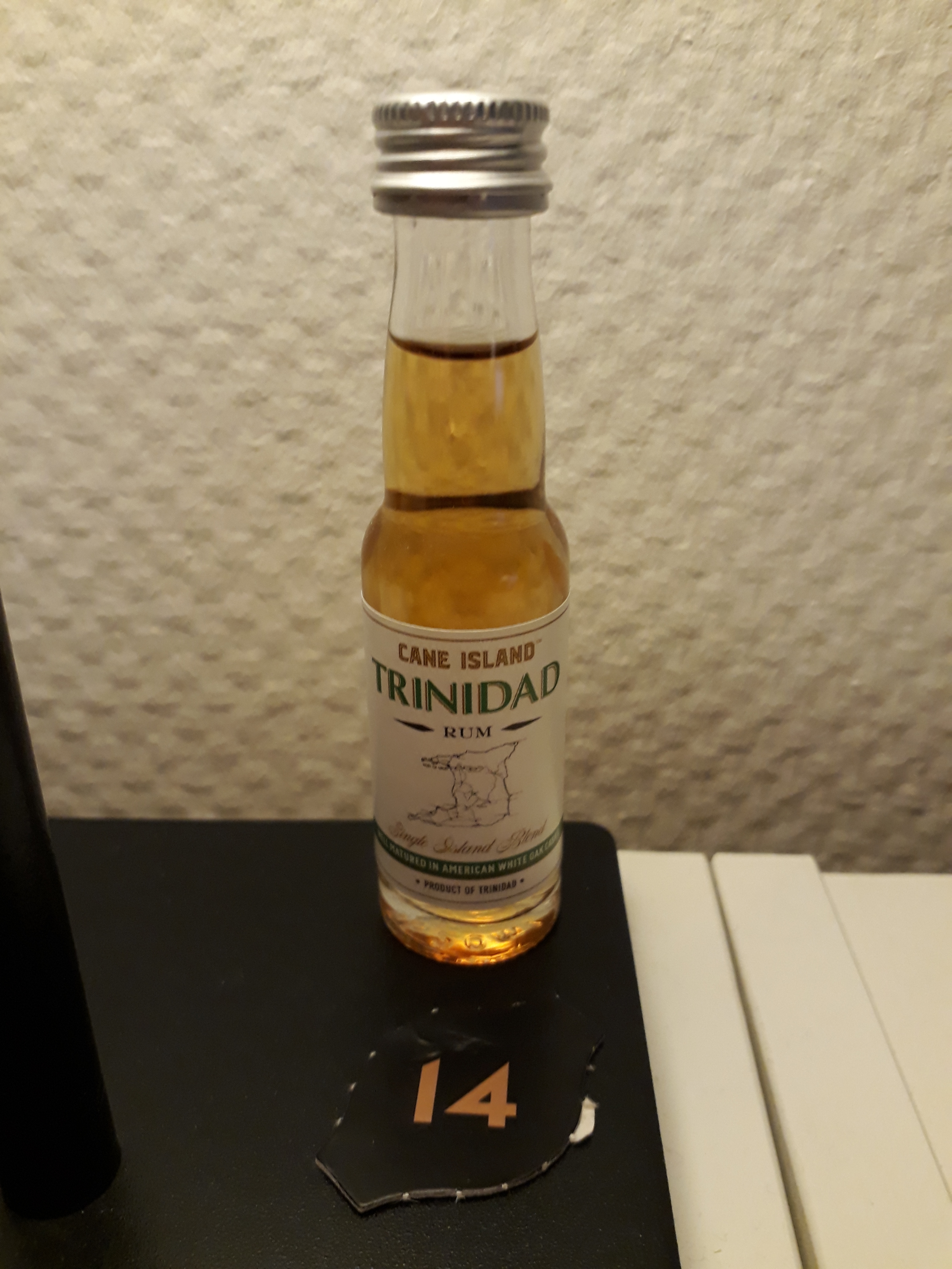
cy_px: 634
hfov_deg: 51.4
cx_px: 476
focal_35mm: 27
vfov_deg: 65.3
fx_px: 990
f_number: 1.9
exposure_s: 1/17
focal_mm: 3.6
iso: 200
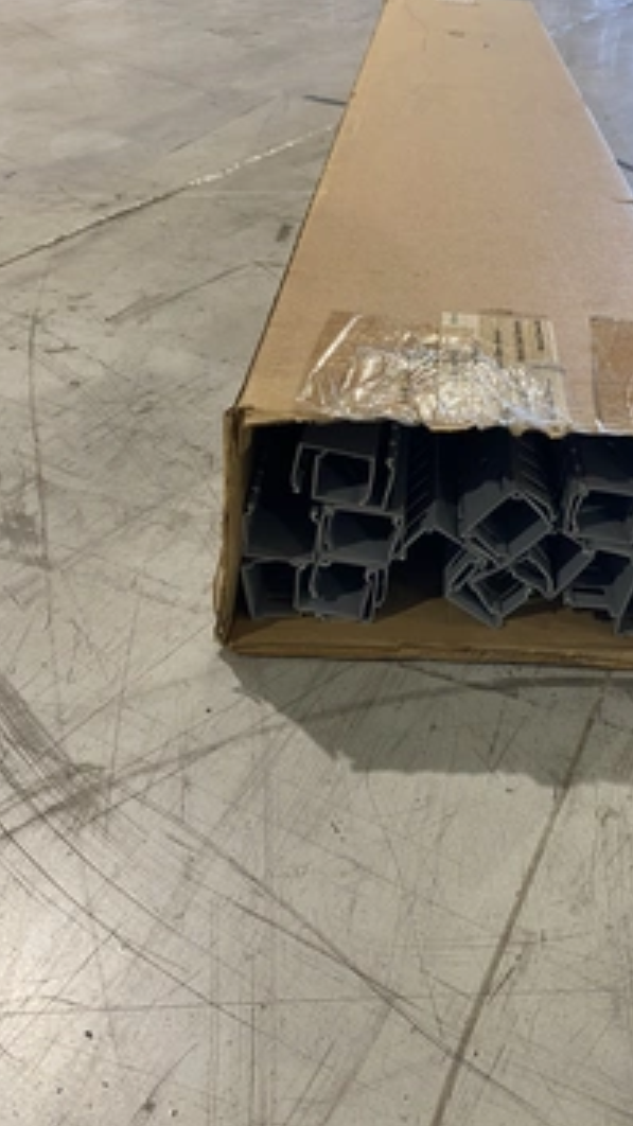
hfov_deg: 36.1
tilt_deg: -34.1
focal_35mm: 32
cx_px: 452
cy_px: 496
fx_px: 955
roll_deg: -4.1
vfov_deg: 60.8
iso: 100
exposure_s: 1/60
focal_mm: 4.25
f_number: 1.8
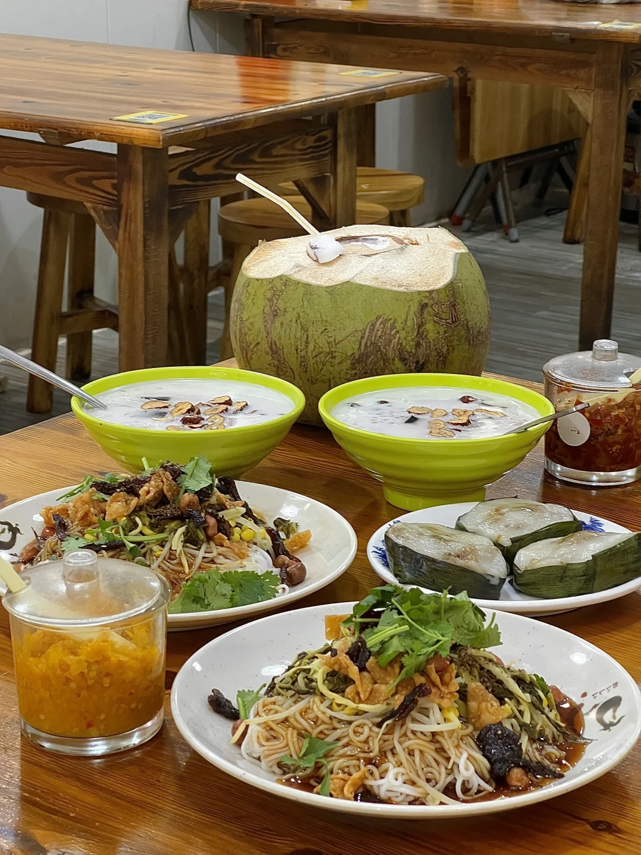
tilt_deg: -16.8
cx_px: 320
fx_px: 1901
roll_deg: +0.3
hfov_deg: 19.1
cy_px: 428
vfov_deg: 25.3
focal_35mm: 77
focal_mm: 9
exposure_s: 1/50
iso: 200
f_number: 2.8
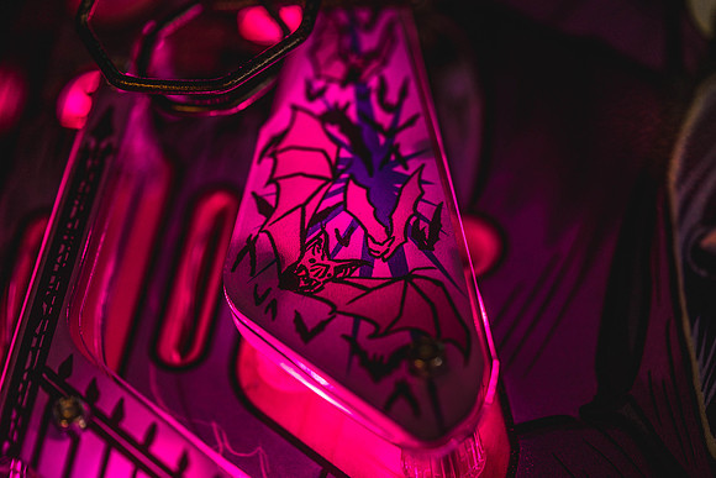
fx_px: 1790
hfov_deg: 22.6
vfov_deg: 15.2
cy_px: 239
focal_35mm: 90
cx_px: 358
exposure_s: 1/25
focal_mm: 90
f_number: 2.8
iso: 400
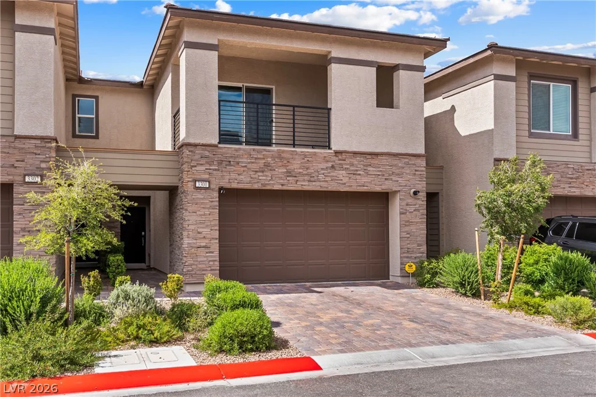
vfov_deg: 43.6
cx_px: 298
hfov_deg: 61.9
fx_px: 496
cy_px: 198
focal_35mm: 30
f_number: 5
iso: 320
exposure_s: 1/8000
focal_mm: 20
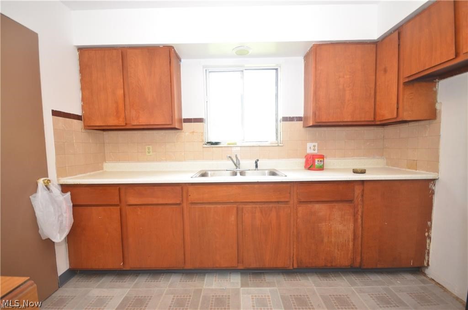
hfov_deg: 100.5
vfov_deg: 77.0
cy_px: 155
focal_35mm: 15
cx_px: 234
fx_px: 194
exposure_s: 1/60
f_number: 4
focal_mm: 10
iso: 560
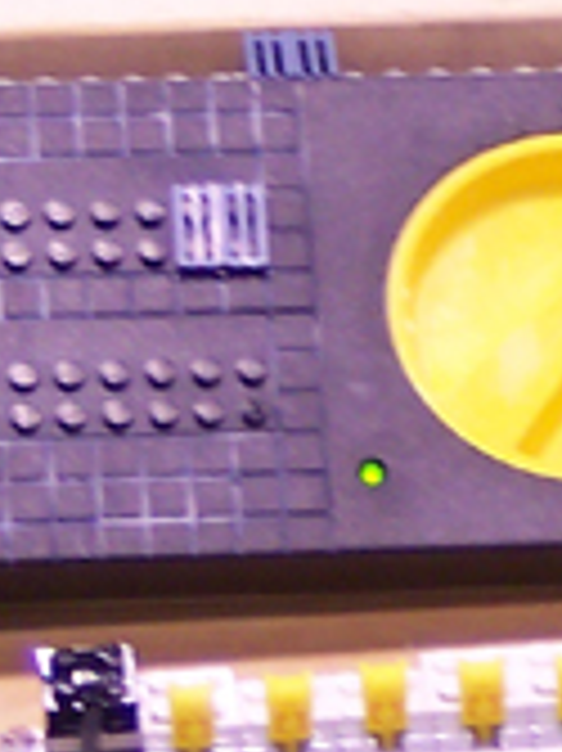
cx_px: 755
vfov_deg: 6.5
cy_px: 399
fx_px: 6632
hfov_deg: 4.8
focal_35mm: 306
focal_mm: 10.7
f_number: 3.4
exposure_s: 1/30
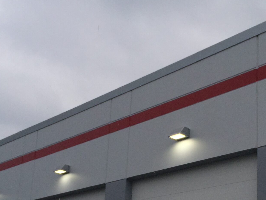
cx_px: 160
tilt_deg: +14.2
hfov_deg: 32.1
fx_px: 461
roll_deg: -3.7
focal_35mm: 60
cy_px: 197
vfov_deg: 23.5
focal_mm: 4.15
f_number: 2.2
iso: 32
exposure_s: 1/1364
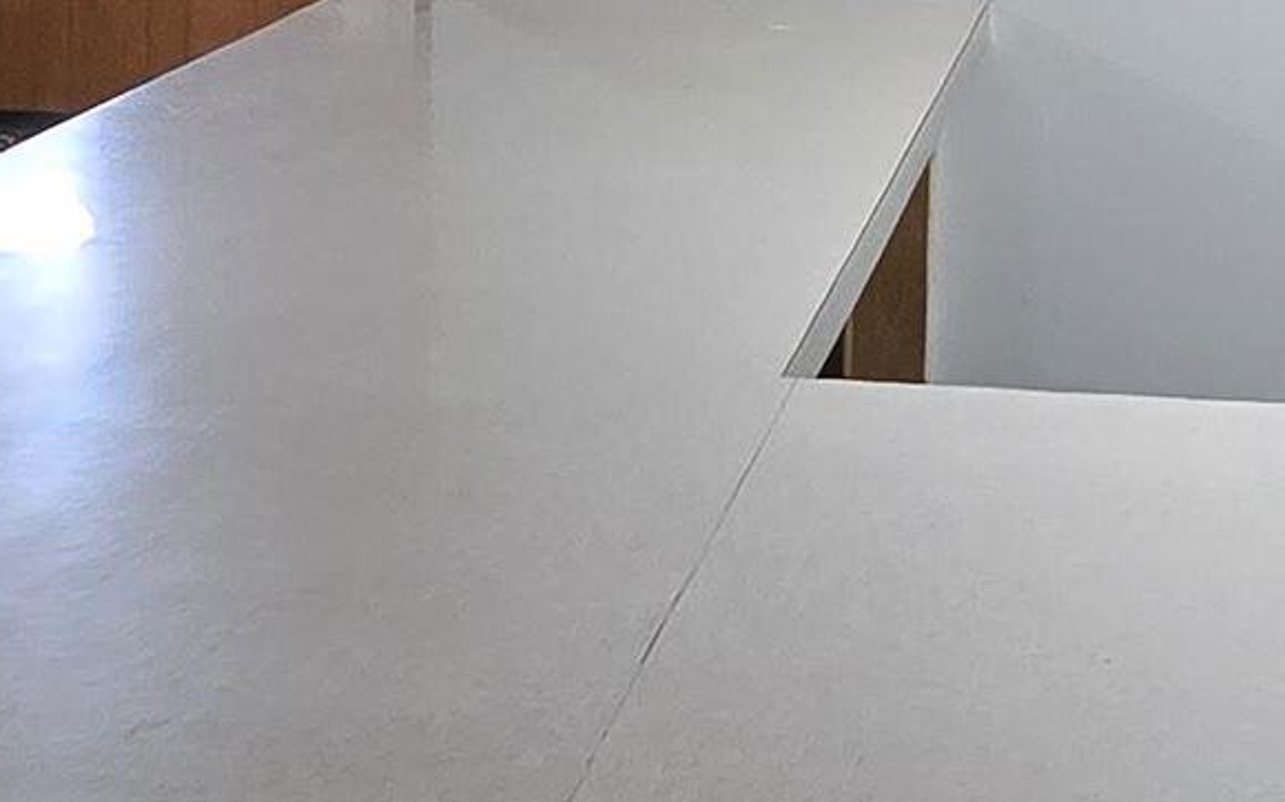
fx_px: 2556
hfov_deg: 28.0
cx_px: 860
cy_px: 89
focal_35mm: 73
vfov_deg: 17.6
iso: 1000
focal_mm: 2.2
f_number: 2.2
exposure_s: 1/60
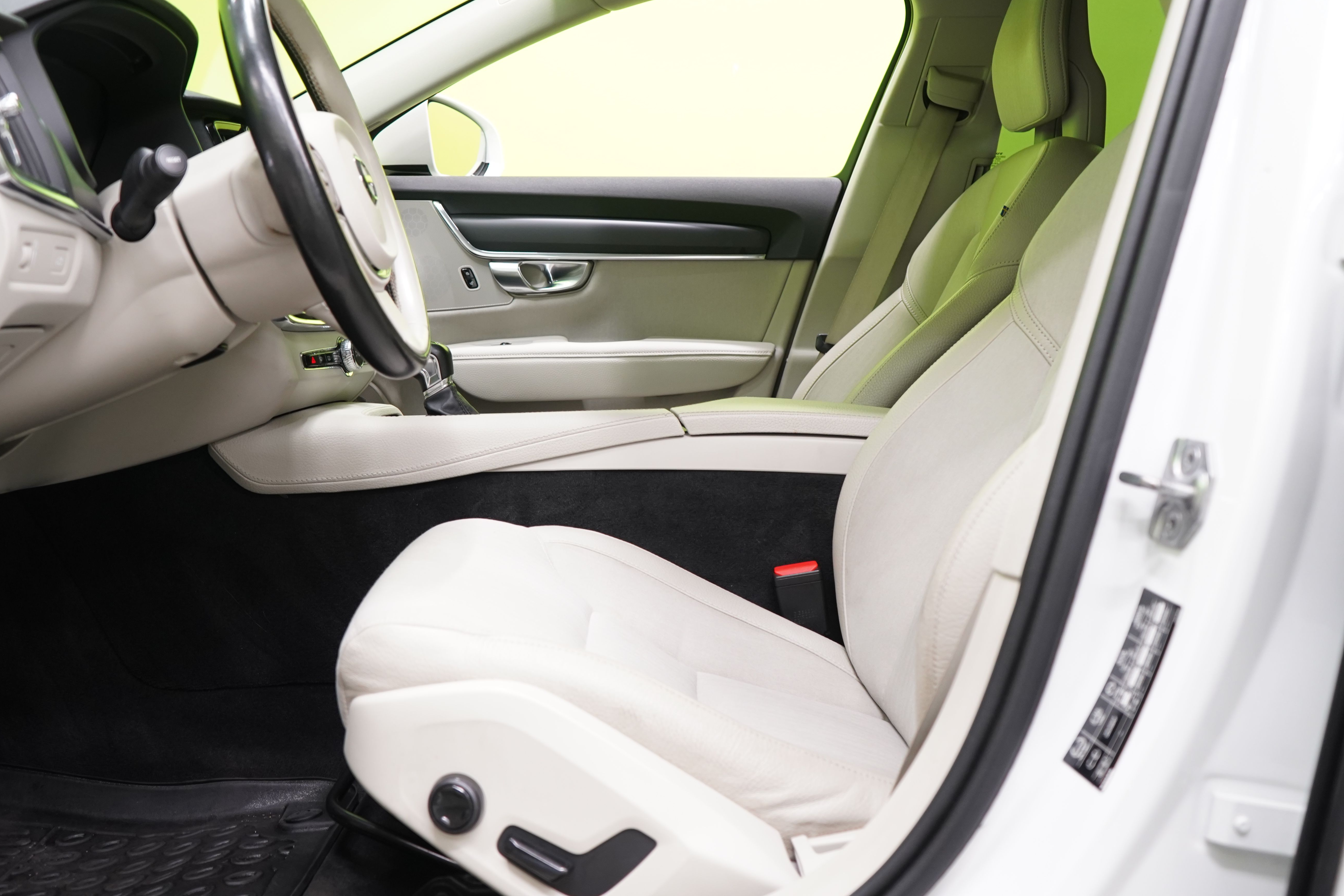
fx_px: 1381
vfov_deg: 35.9
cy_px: 416
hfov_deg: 51.7
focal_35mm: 37
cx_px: 580
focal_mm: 32
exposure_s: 1/25
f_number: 5
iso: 1250
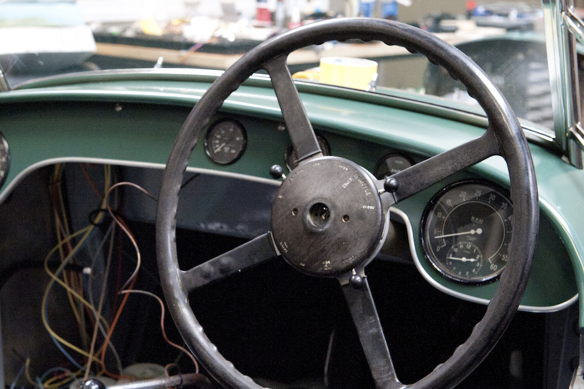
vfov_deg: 21.2
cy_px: 187
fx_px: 1038
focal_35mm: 64
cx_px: 239
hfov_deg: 31.4
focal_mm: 52
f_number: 7.1
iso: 3200
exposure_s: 1/60
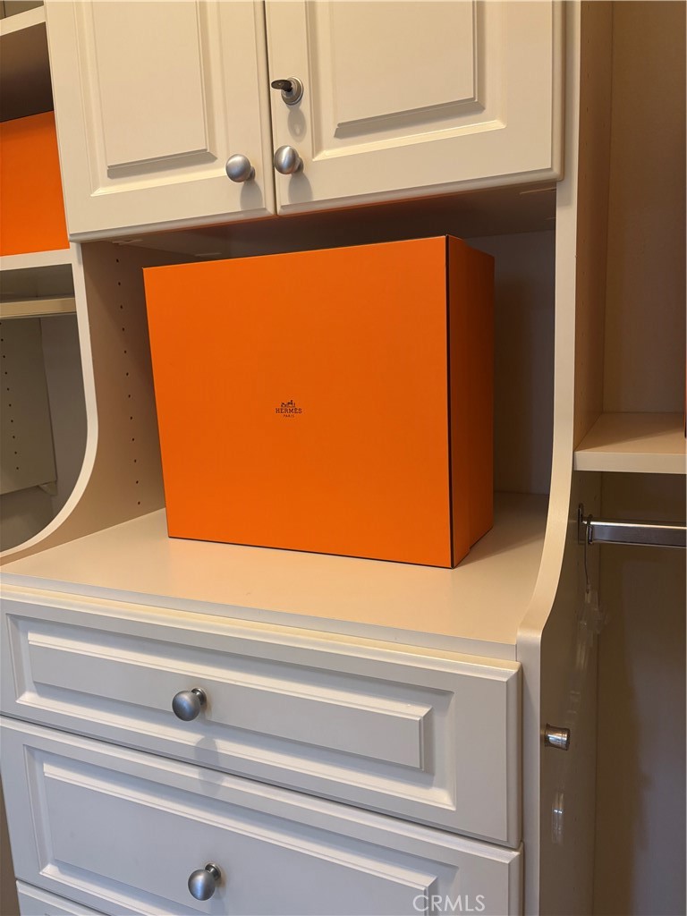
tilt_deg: -9.9
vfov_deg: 67.3
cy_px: 458
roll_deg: +1.3
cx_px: 344
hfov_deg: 53.1
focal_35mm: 26
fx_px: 688
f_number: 1.6
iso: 160
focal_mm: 5.96
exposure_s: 1/60
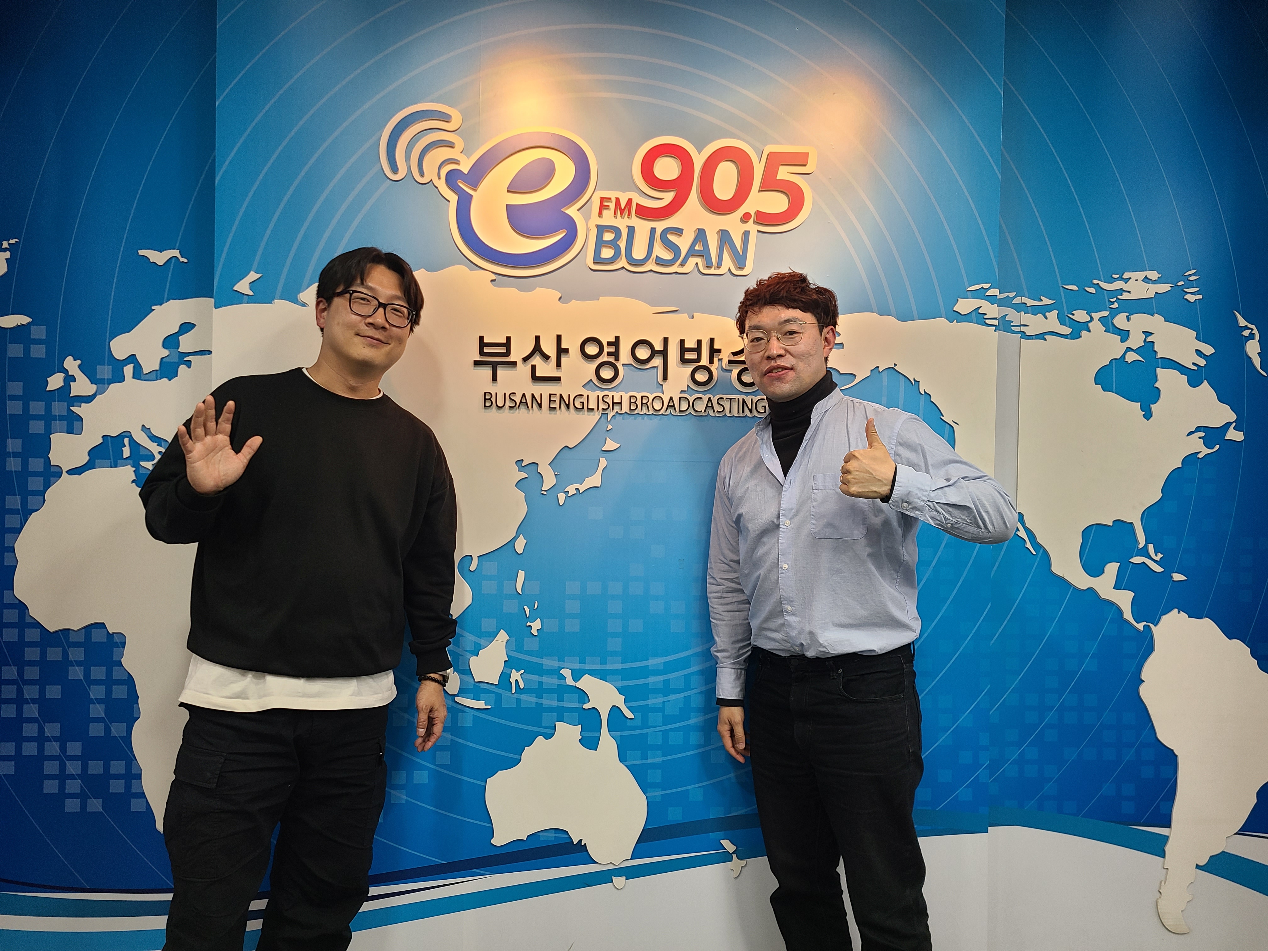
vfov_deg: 53.1
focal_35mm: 26
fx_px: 952
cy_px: 476
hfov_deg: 67.3
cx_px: 634
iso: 80
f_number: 1.8
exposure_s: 1/60
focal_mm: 5.4
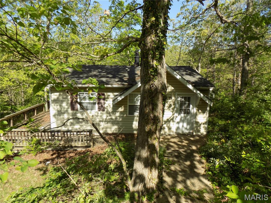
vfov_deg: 58.9
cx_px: 136
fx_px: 180
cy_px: 102
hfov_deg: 73.9
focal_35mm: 23
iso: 80
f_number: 3.1
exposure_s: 1/500
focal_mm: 4
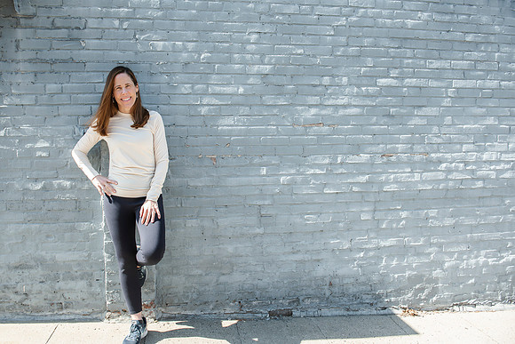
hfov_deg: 69.3
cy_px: 158
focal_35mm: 26
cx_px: 236
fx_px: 372
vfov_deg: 49.6
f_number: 4
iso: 400
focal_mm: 24
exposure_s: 1/1000
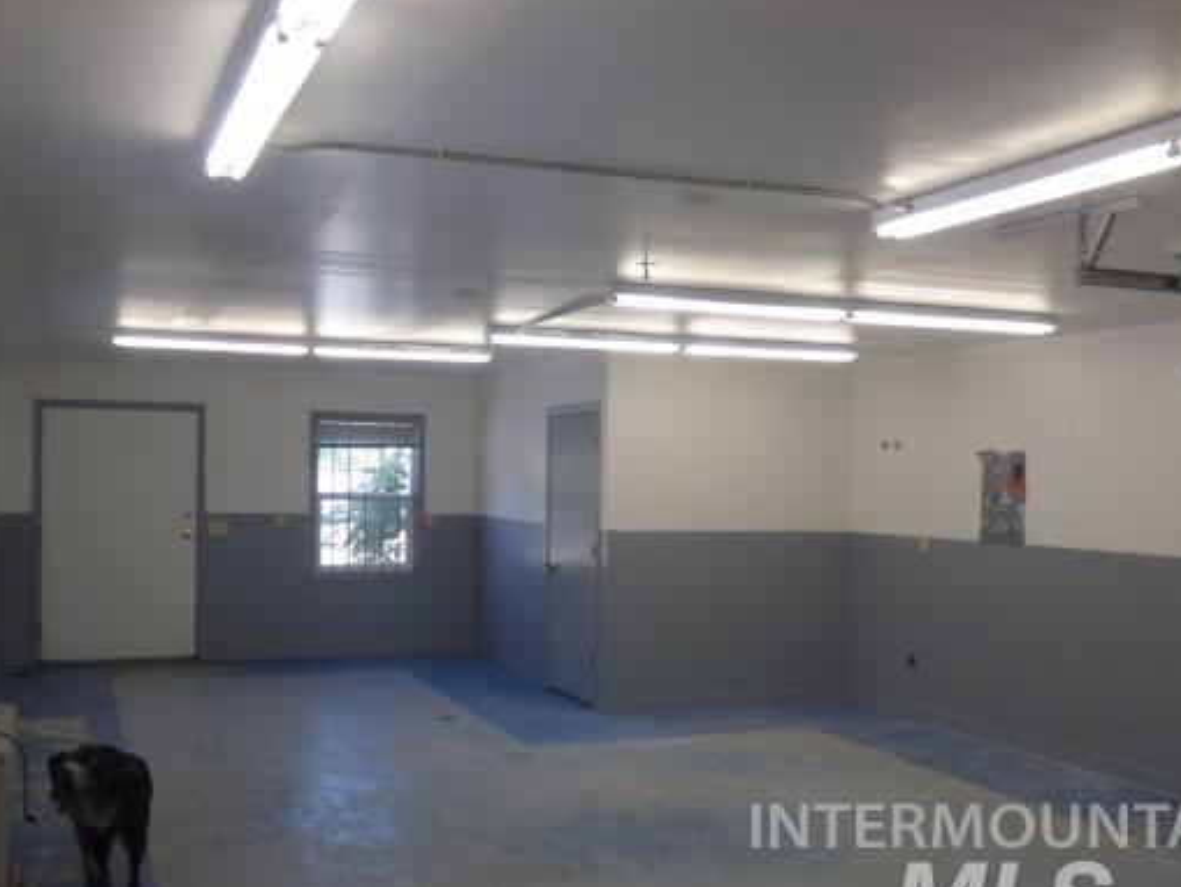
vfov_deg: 36.8
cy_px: 511
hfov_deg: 47.8
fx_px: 1331
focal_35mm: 39
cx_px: 543
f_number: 3.3
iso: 100
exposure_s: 1/40
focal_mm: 5.53
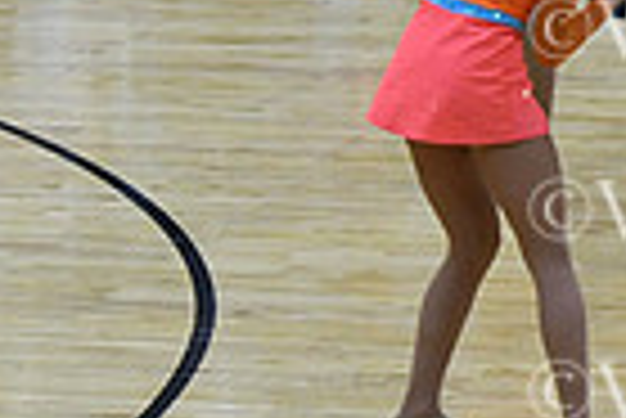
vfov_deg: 3.1
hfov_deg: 4.6
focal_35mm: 438
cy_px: 119
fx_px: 7624
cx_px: 1180
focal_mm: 70
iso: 4000
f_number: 4
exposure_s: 1/500
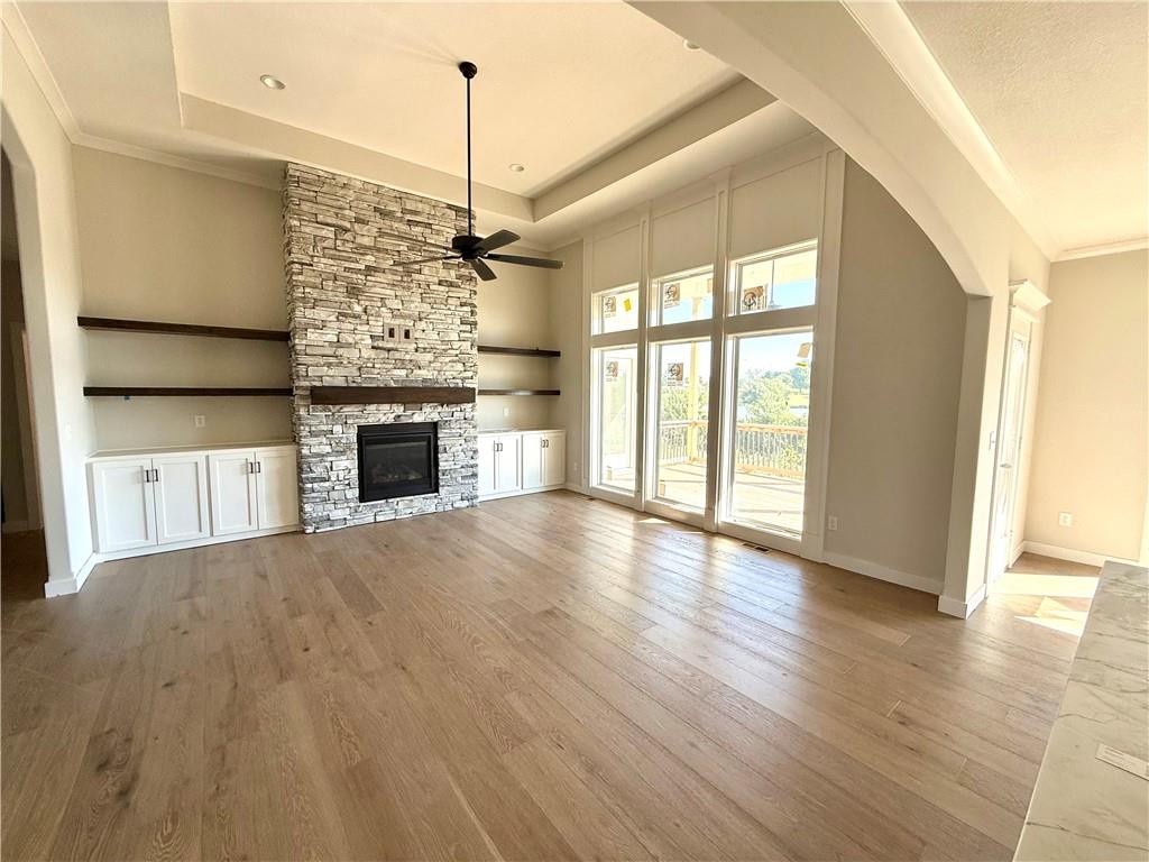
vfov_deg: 85.7
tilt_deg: -4.7
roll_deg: -0.6
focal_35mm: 14
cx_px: 574
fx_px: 465
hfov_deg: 102.1
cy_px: 431
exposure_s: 1/236
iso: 64
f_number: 2.2
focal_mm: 2.22
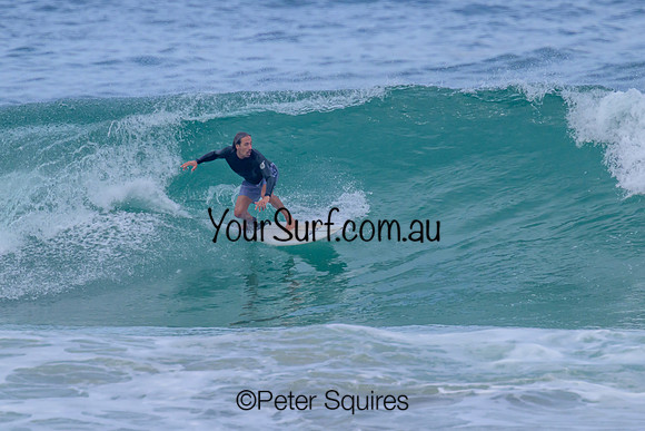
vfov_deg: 1.3
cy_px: 200
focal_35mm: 1077
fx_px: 19294
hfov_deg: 1.9
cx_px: 326
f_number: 11
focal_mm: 800
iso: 900
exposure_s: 1/2000
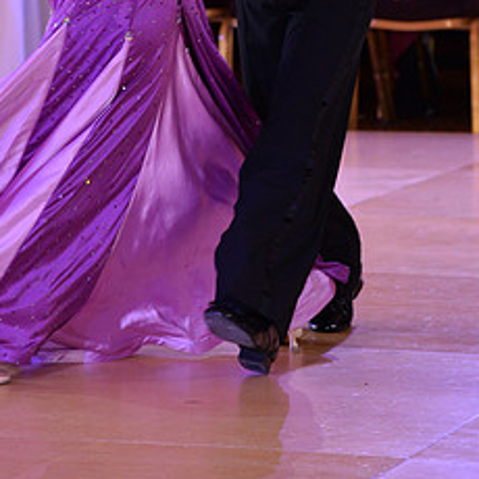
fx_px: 4023
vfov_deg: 6.8
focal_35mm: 257
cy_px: -81
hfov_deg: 6.8
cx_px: 247
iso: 1600
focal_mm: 120
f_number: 5.6
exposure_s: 1/250
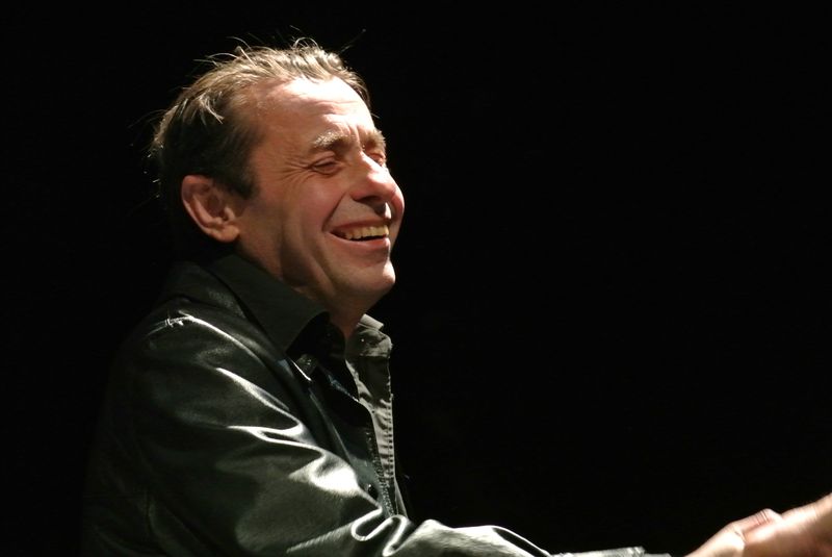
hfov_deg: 6.9
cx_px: 416
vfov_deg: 4.6
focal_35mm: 297
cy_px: 278
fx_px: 6870
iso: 3200
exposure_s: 1/80
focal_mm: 110
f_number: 5.6
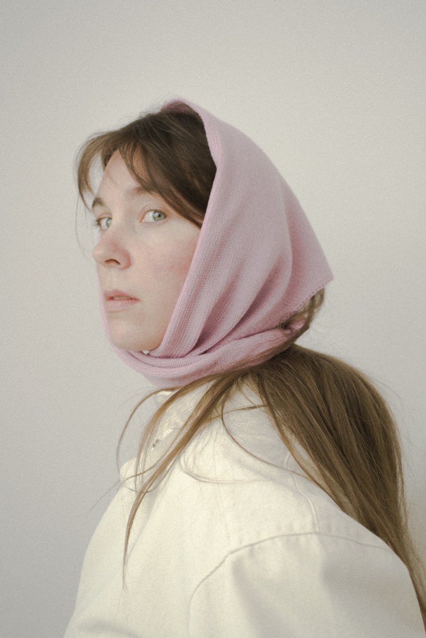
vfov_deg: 36.9
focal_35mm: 54
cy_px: 319
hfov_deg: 25.1
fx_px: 958
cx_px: 213
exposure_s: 1/50
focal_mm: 36
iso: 100
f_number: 5
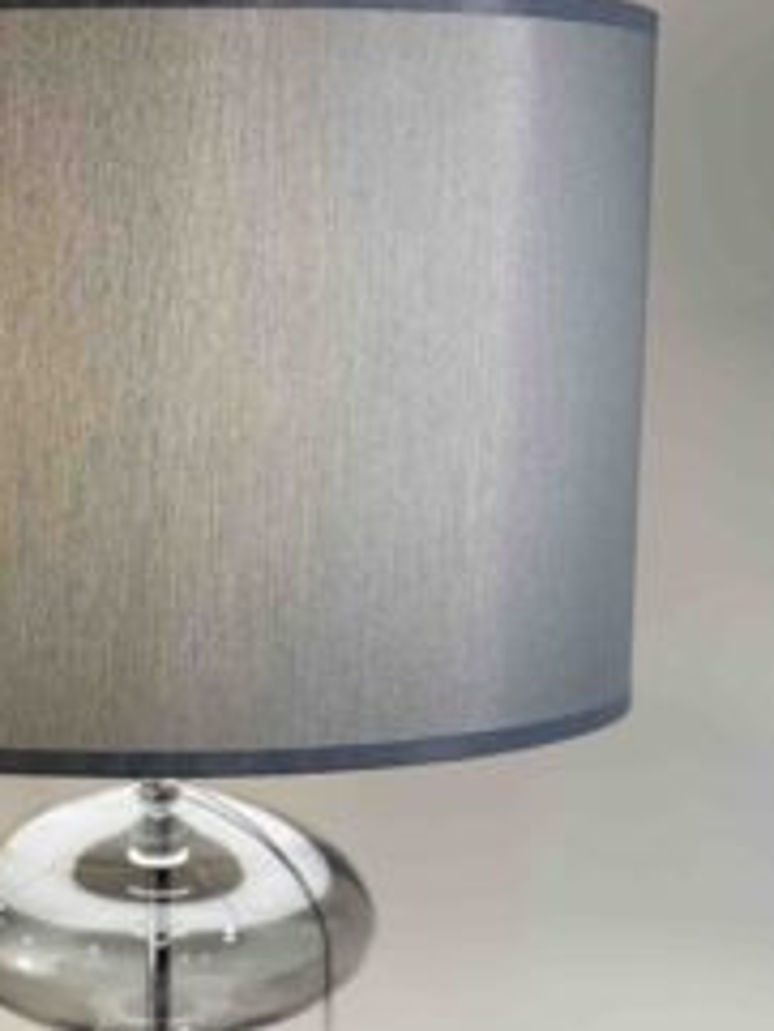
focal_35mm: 93
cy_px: 922
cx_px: 150
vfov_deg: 20.7
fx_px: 2770
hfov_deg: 15.8
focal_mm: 6.76
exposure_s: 1/100
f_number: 1.78
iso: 50
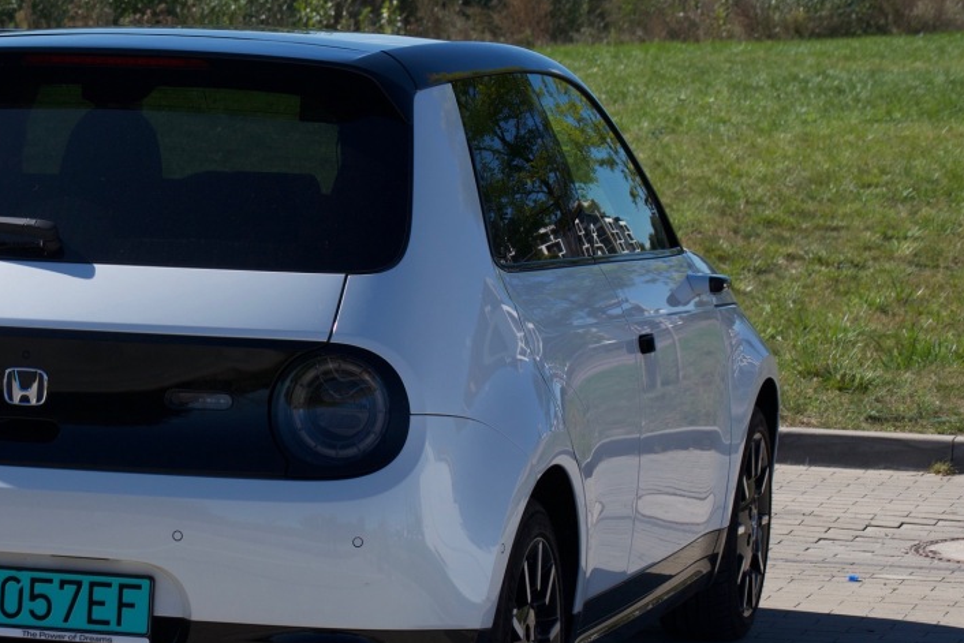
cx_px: 217
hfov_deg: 13.4
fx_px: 4098
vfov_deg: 9.0
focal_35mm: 153
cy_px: 410
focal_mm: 60
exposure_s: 1/320
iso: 100
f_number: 9
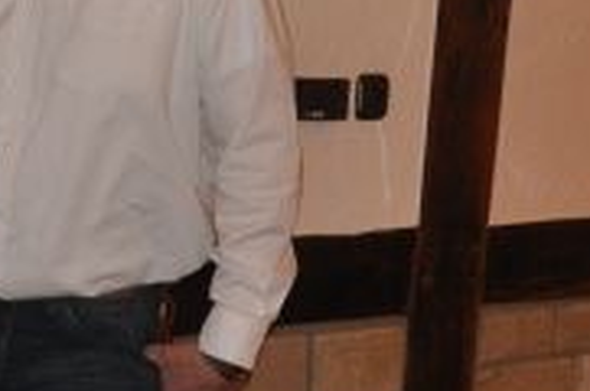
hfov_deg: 13.4
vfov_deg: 9.8
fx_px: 2277
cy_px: 360
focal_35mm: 139
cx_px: -453
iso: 800
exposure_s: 1/60
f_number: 3.8
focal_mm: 21
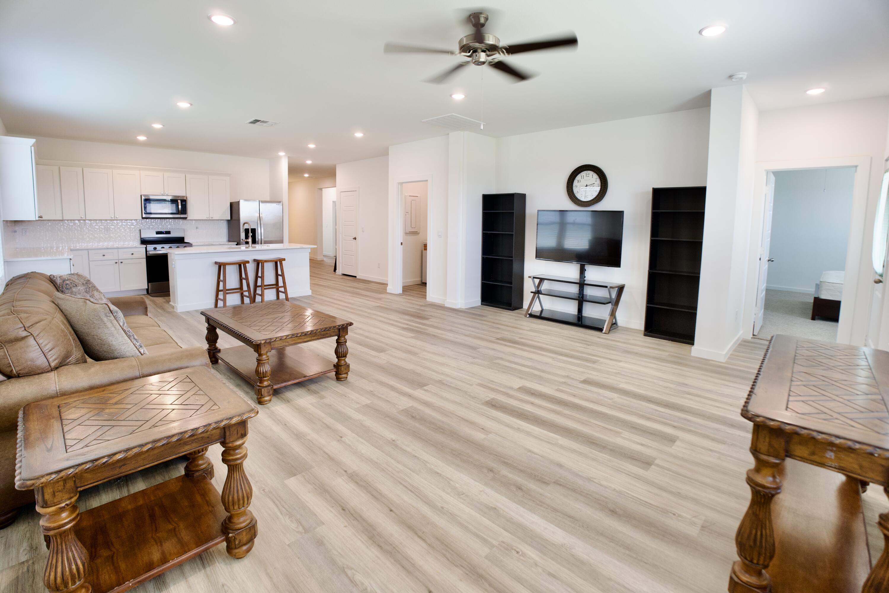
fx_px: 370
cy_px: 296
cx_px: 444
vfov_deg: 77.3
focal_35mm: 15
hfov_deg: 100.4
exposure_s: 1/40
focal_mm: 10
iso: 250
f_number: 3.2
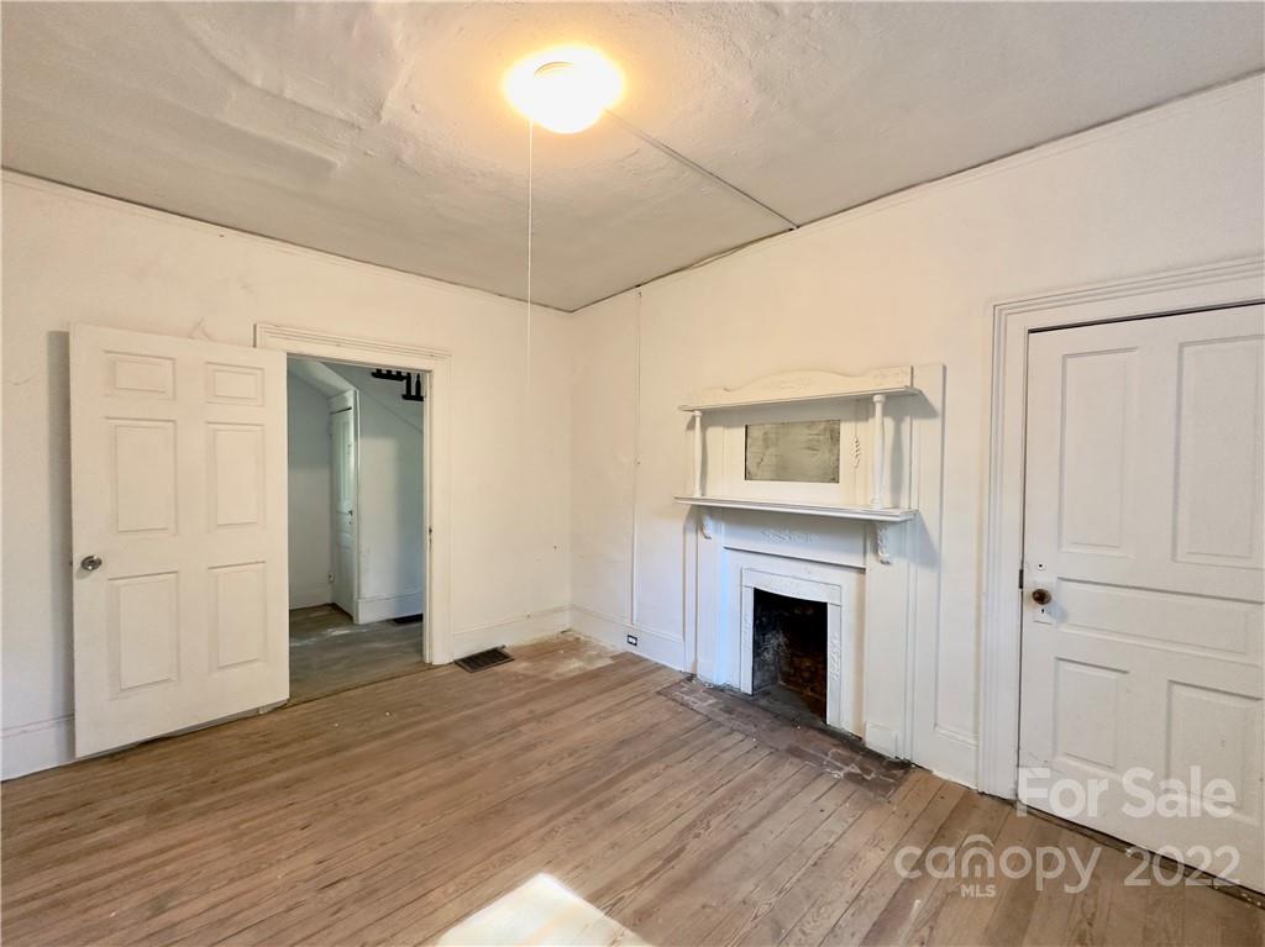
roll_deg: -0.4
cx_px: 632
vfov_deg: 85.6
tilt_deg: -2.0
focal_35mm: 14
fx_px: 511
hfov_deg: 102.1
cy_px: 474
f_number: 2.2
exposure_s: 1/60
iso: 250
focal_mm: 2.22
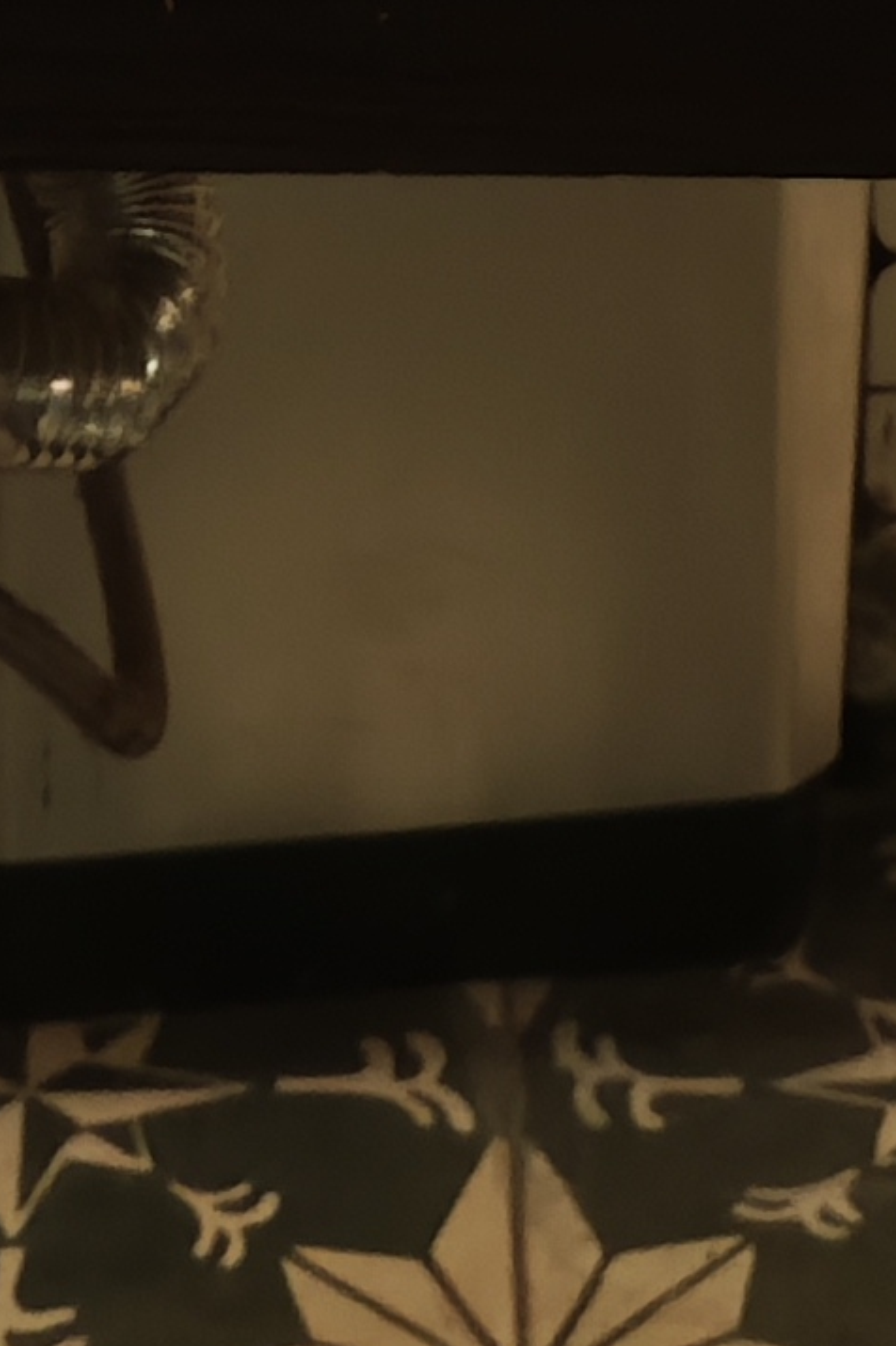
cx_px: 802
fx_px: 5792
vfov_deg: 11.1
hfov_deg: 8.8
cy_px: -1911
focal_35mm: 155
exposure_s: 1/20
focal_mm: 4.94
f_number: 1.59
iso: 500
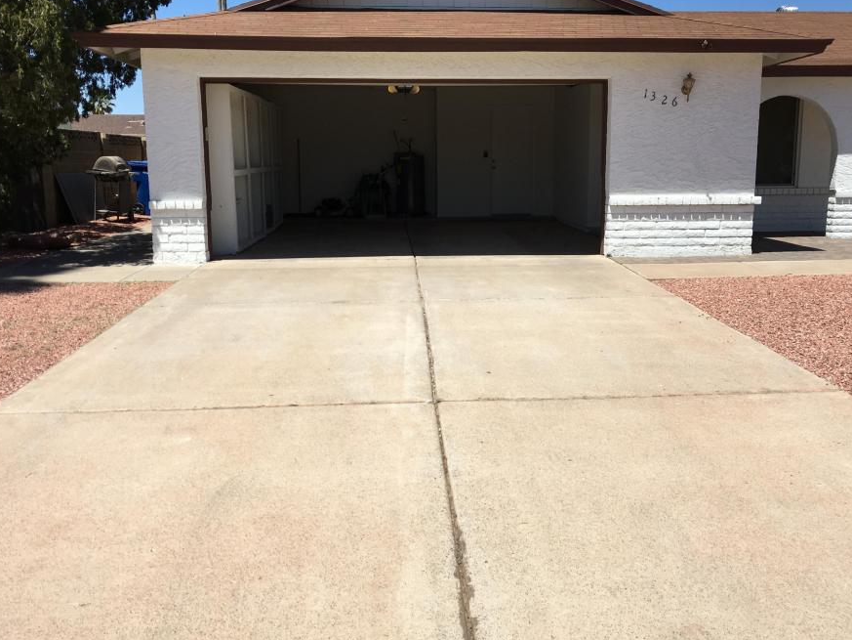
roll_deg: -0.4
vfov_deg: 41.8
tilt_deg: -9.6
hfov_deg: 53.8
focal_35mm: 34
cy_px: 314
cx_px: 470
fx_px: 837
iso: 25
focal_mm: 4.15
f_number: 2.2
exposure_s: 1/2564
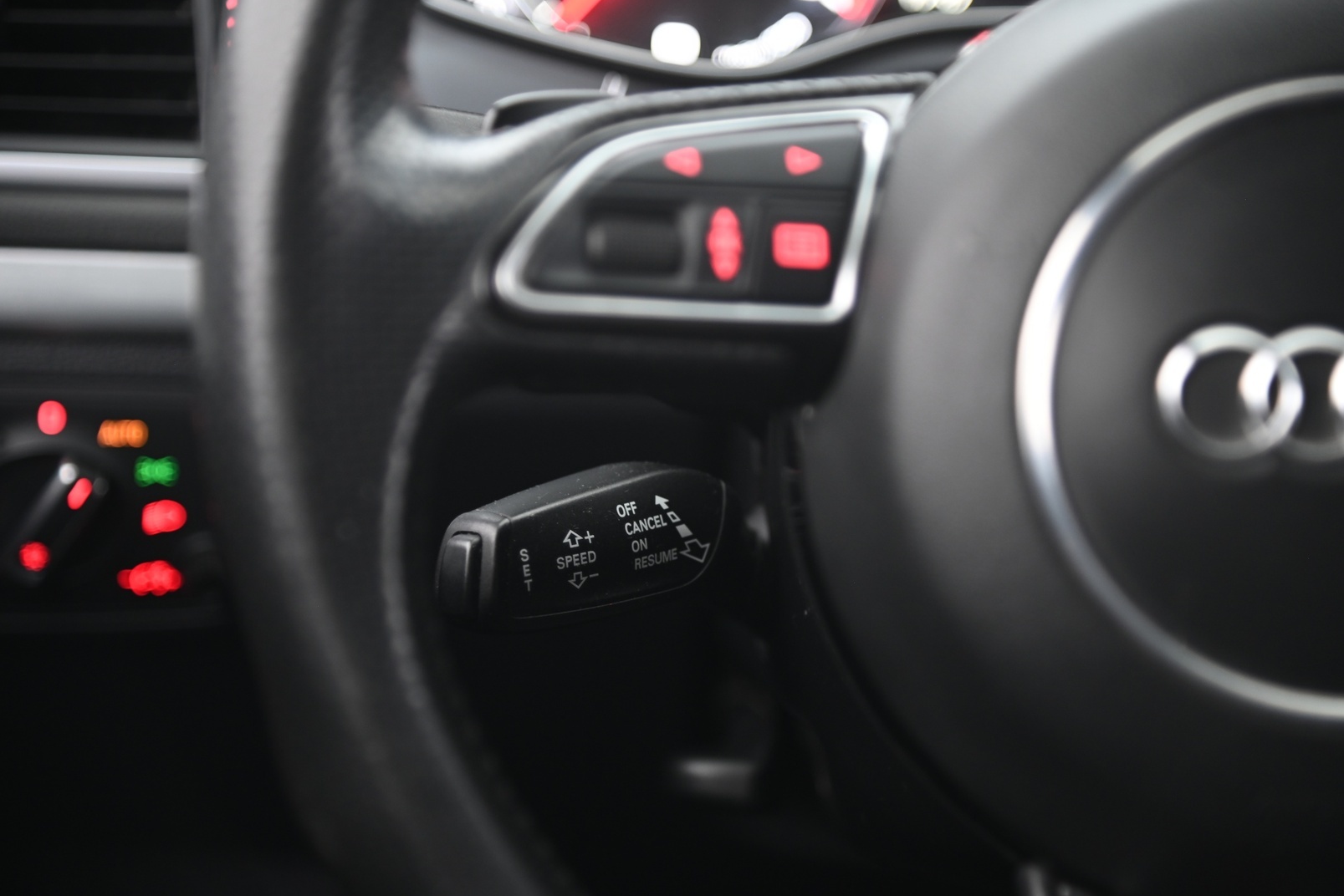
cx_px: 666
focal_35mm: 106
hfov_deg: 19.3
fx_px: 3958
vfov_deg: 12.9
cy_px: 450
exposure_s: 1/3
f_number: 4
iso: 1000
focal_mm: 105
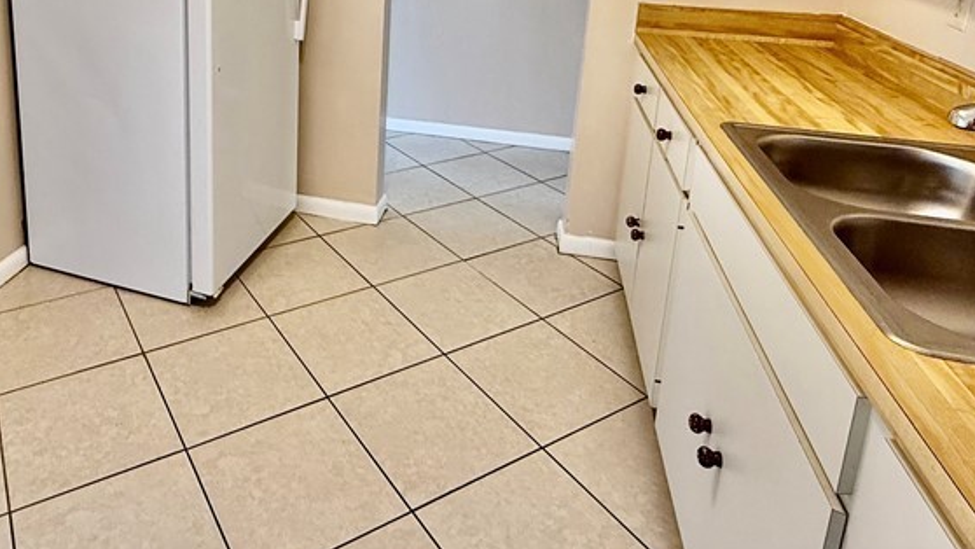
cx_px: 332
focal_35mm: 28
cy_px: 35
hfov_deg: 66.2
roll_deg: -2.1
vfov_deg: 38.1
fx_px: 724
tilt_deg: -12.4
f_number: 2.2
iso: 200
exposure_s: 1/60
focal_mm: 2.22
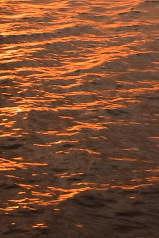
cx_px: -77
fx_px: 880
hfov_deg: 10.0
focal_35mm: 133
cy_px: -125
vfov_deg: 14.3
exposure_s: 1/1600
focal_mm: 24
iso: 400
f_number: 4.5
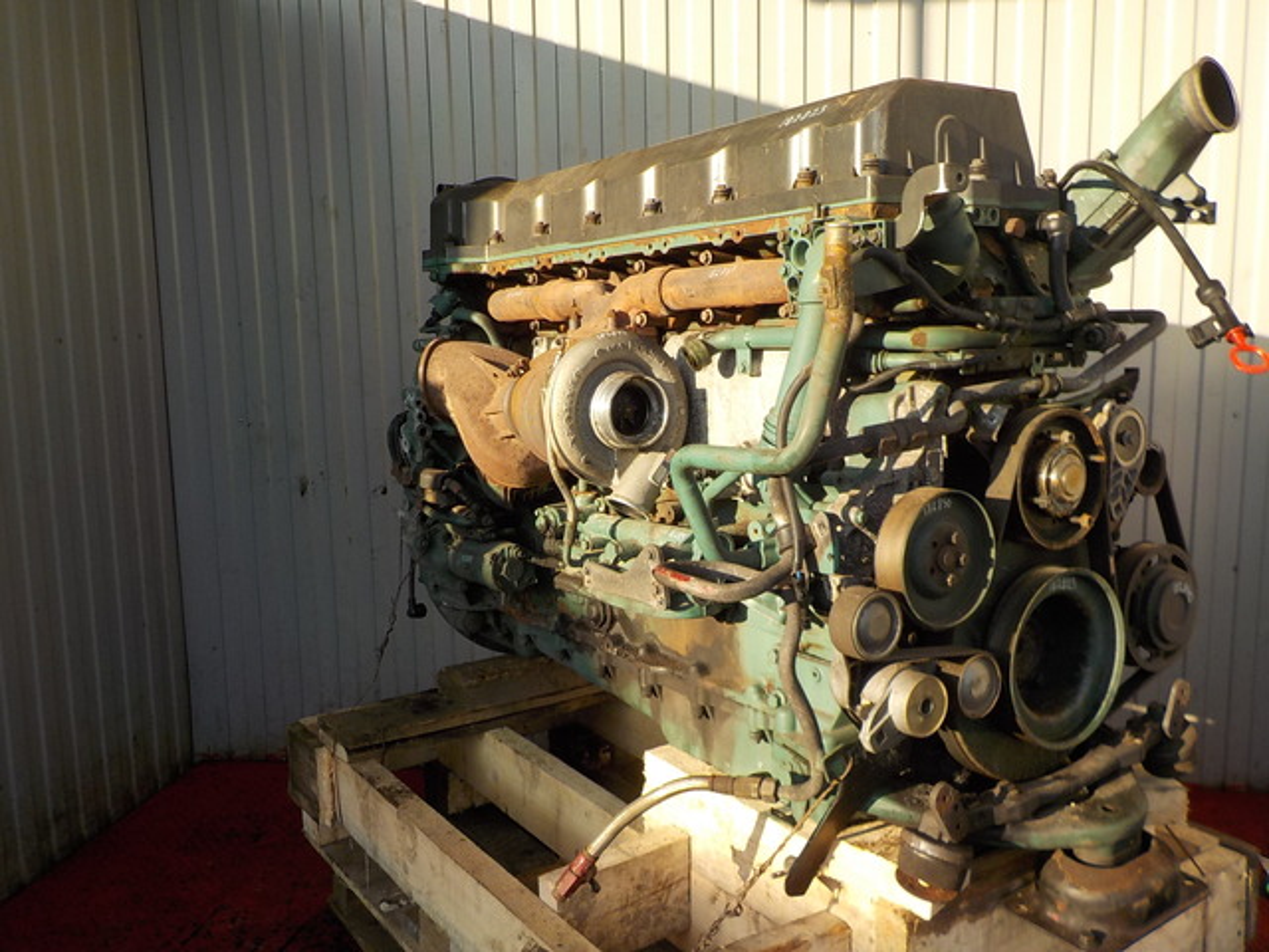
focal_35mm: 30
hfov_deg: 60.0
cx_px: 634
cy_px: 476
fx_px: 1100
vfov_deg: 46.8
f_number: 3.3
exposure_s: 1/400
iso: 125
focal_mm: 4.1
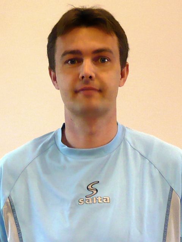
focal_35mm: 35
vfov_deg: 52.6
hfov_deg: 40.7
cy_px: 121
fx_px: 245
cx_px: 91
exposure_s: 1/30
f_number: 2.8
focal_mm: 5.8
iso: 200
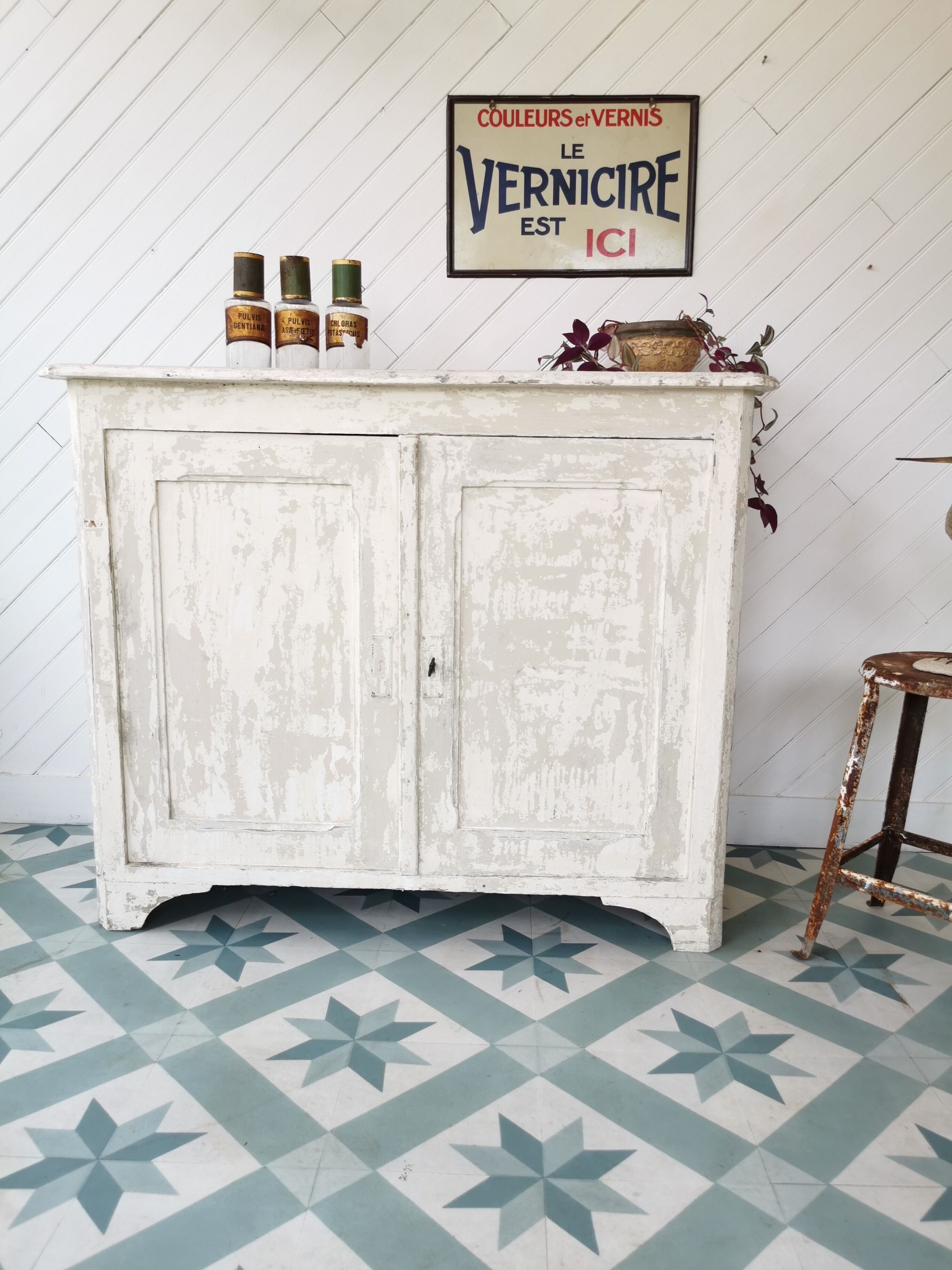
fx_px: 990
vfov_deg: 65.3
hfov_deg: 51.4
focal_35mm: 27
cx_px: 476
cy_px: 635
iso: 50
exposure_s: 1/327
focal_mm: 5.56
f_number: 1.6
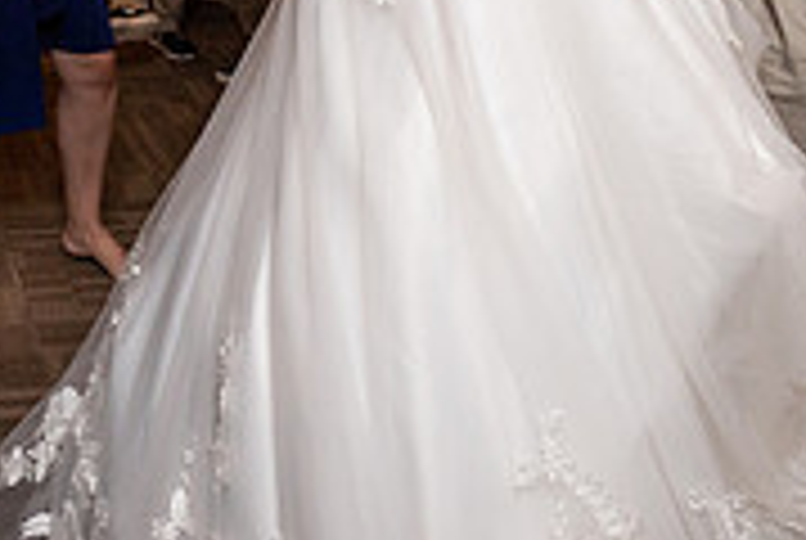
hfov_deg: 34.9
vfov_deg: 20.7
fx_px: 1189
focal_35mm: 53
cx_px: 51
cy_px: -333
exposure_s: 1/200
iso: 2000
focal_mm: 16
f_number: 5.6
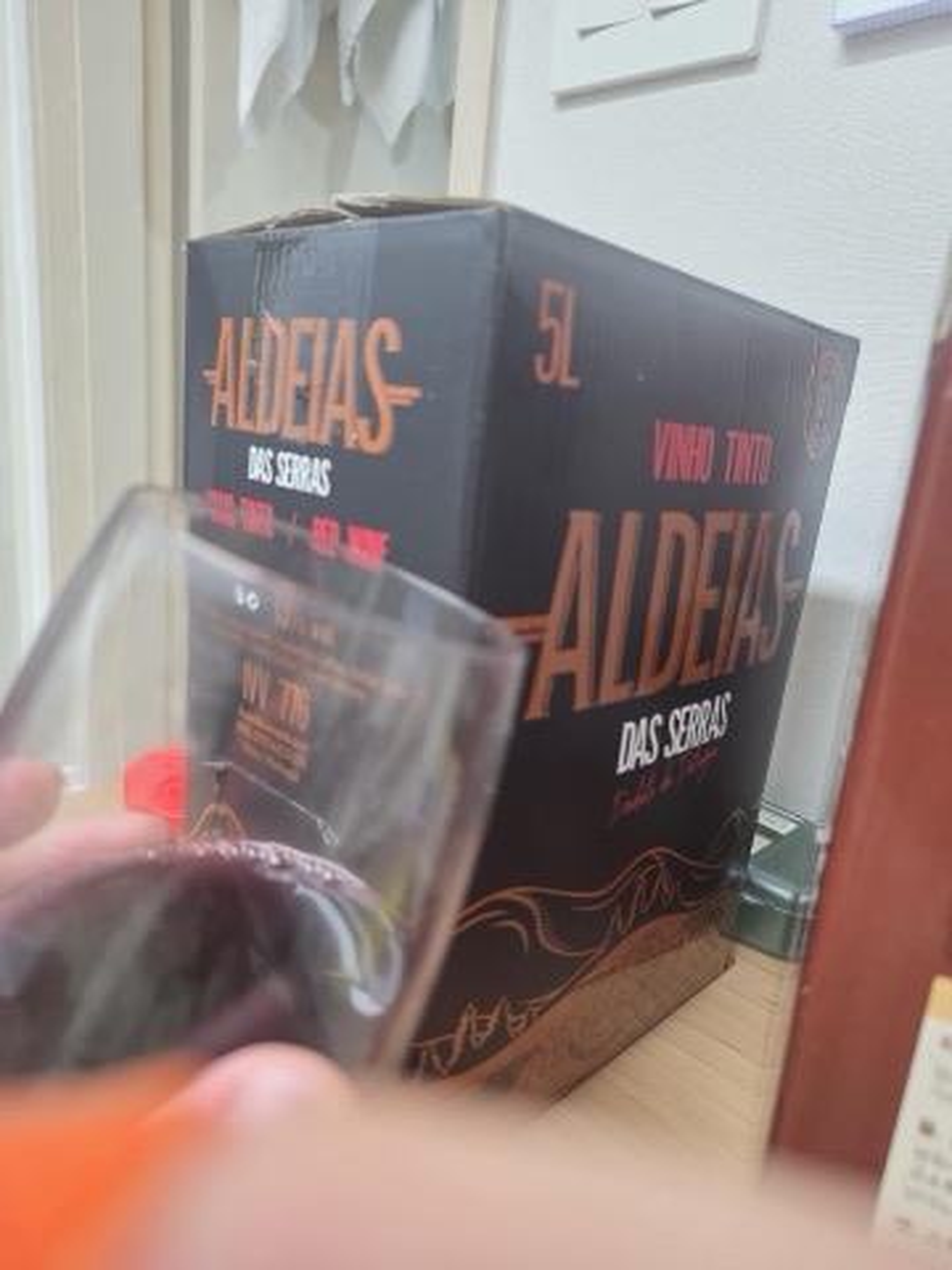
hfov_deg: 58.9
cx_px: 476
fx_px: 843
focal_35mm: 23
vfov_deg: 73.9
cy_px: 635
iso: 400
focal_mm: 6.3
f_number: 1.7
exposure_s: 1/120
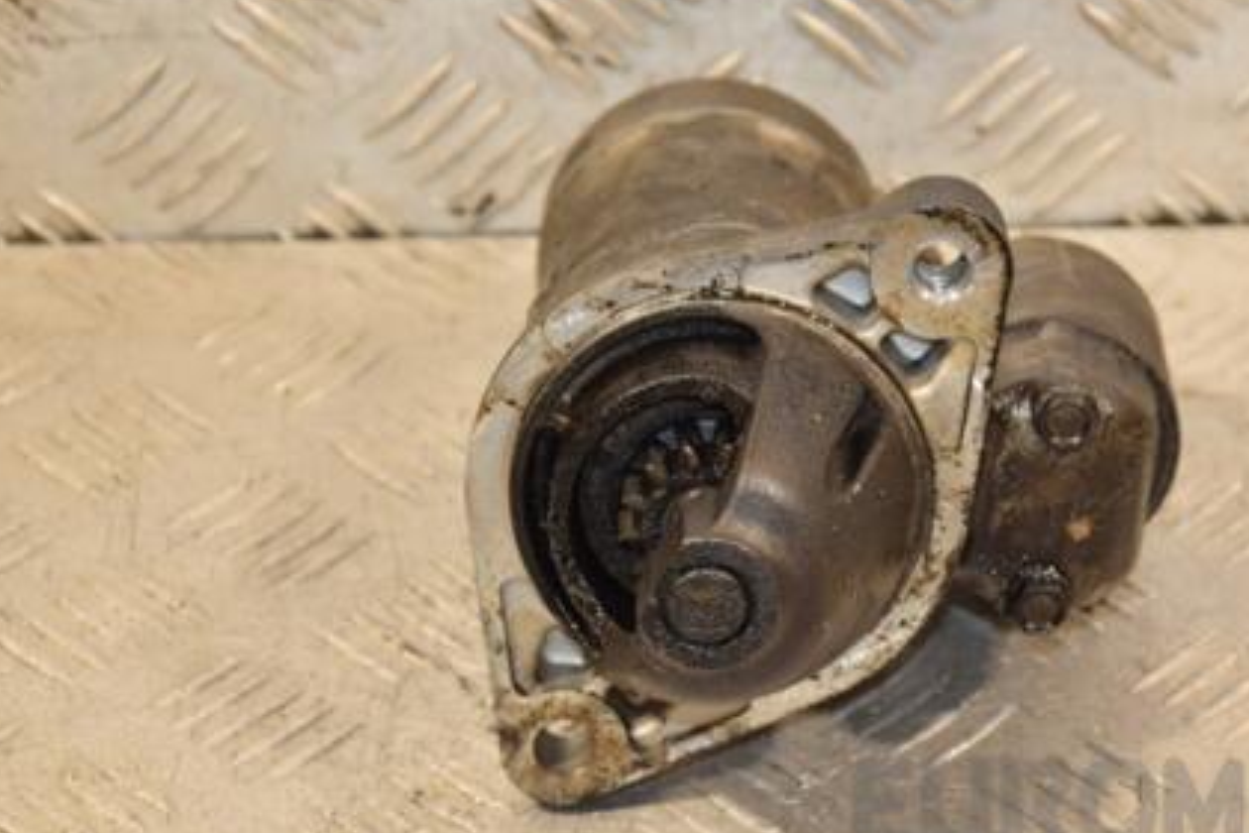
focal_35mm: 161
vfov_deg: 8.5
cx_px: 797
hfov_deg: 12.8
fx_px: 5575
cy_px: 408
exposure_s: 1/125
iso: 800
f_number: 5.3
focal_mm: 75
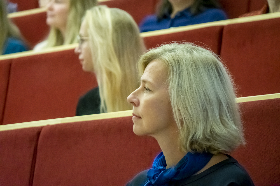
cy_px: 93
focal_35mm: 200
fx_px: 1555
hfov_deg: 10.3
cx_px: 140
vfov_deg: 6.9
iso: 3200
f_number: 2.8
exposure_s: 1/200
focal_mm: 73.3
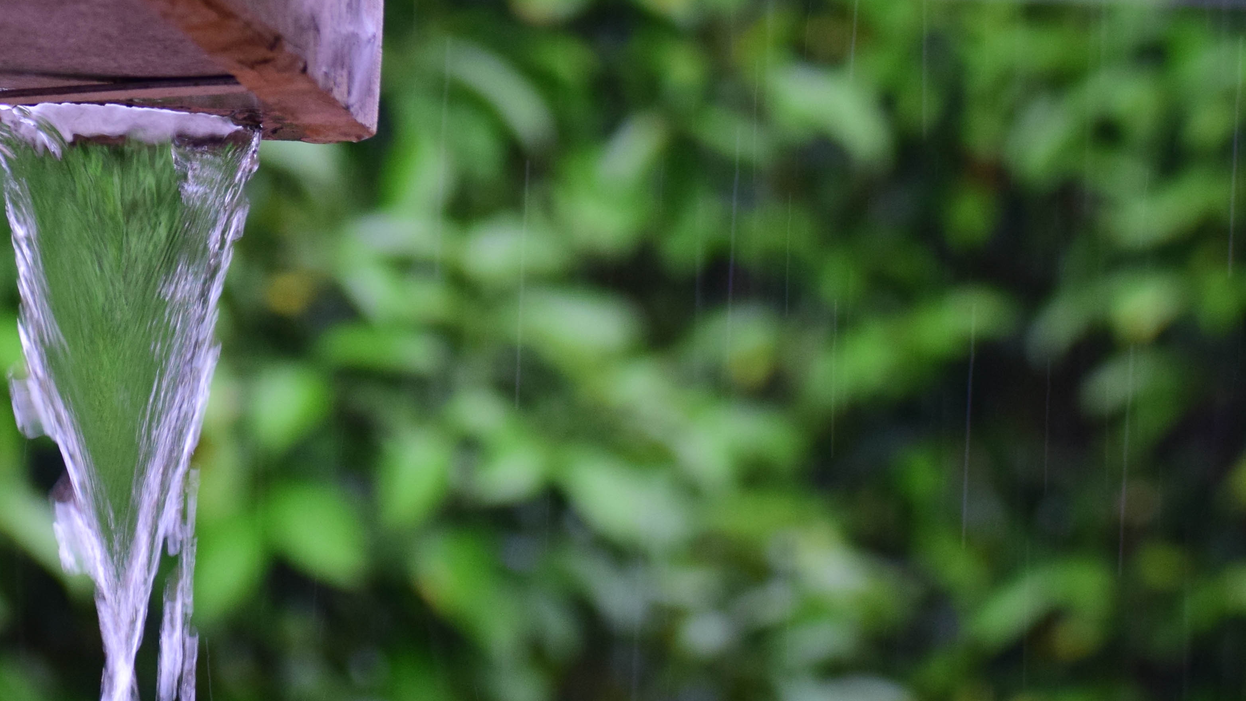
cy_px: 251
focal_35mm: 278
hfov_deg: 7.7
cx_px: 255
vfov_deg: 4.4
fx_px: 9185
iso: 800
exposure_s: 1/60
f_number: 4.2
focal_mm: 92
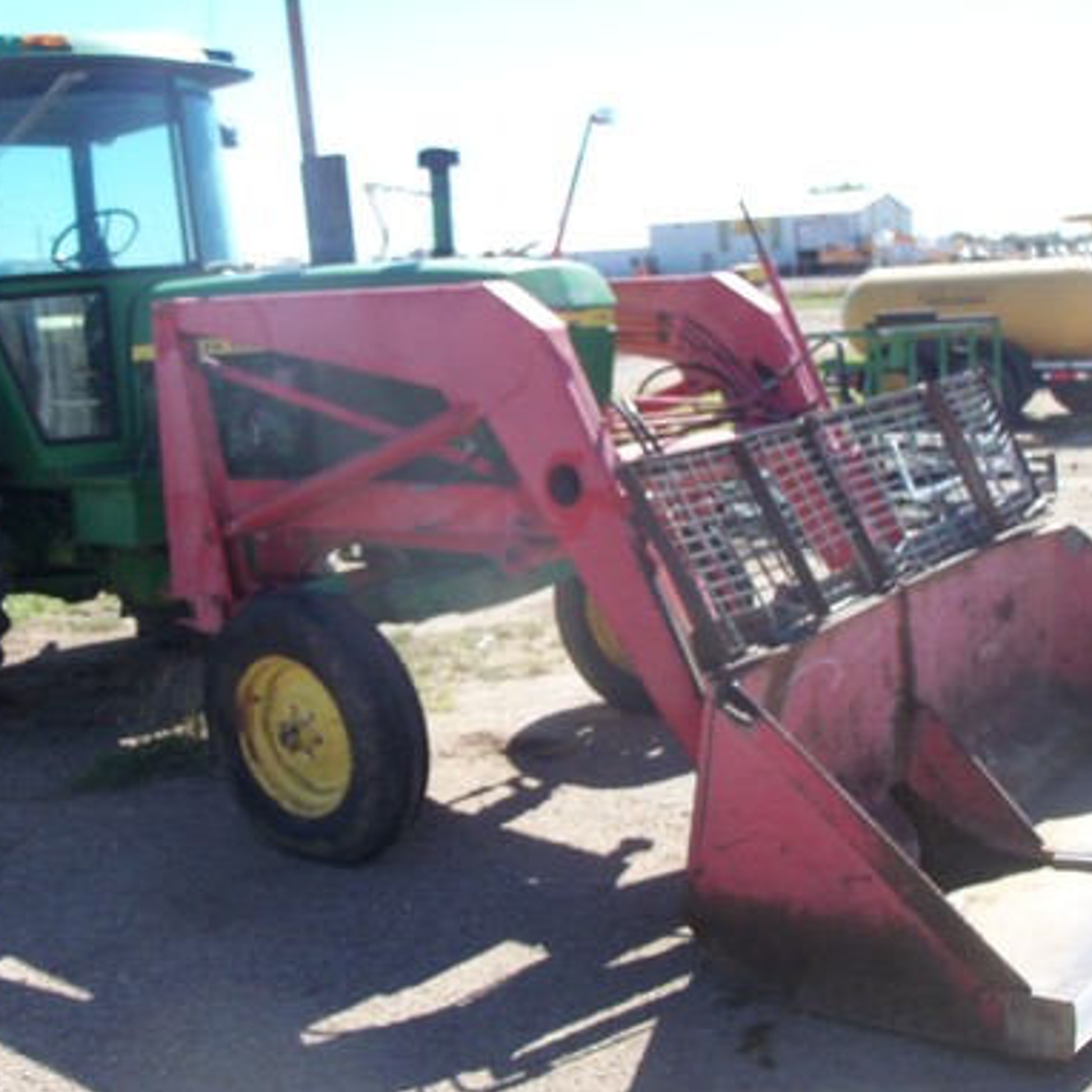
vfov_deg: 38.3
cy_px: 515
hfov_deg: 38.1
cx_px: 415
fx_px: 1570
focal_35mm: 44
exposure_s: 1/500
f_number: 3
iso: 80
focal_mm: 6.3
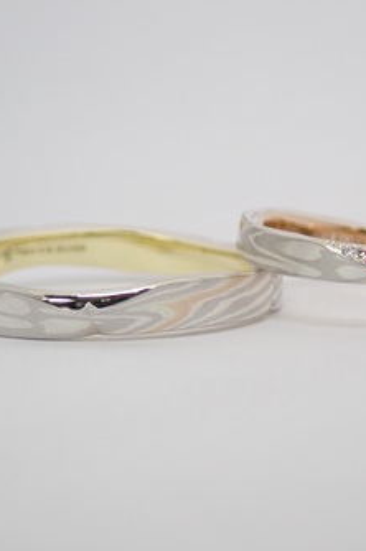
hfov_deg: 12.6
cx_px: 231
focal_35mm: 108
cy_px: 276
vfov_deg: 18.9
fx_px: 1650
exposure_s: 1/80
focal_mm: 13.65
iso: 200
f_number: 4.1
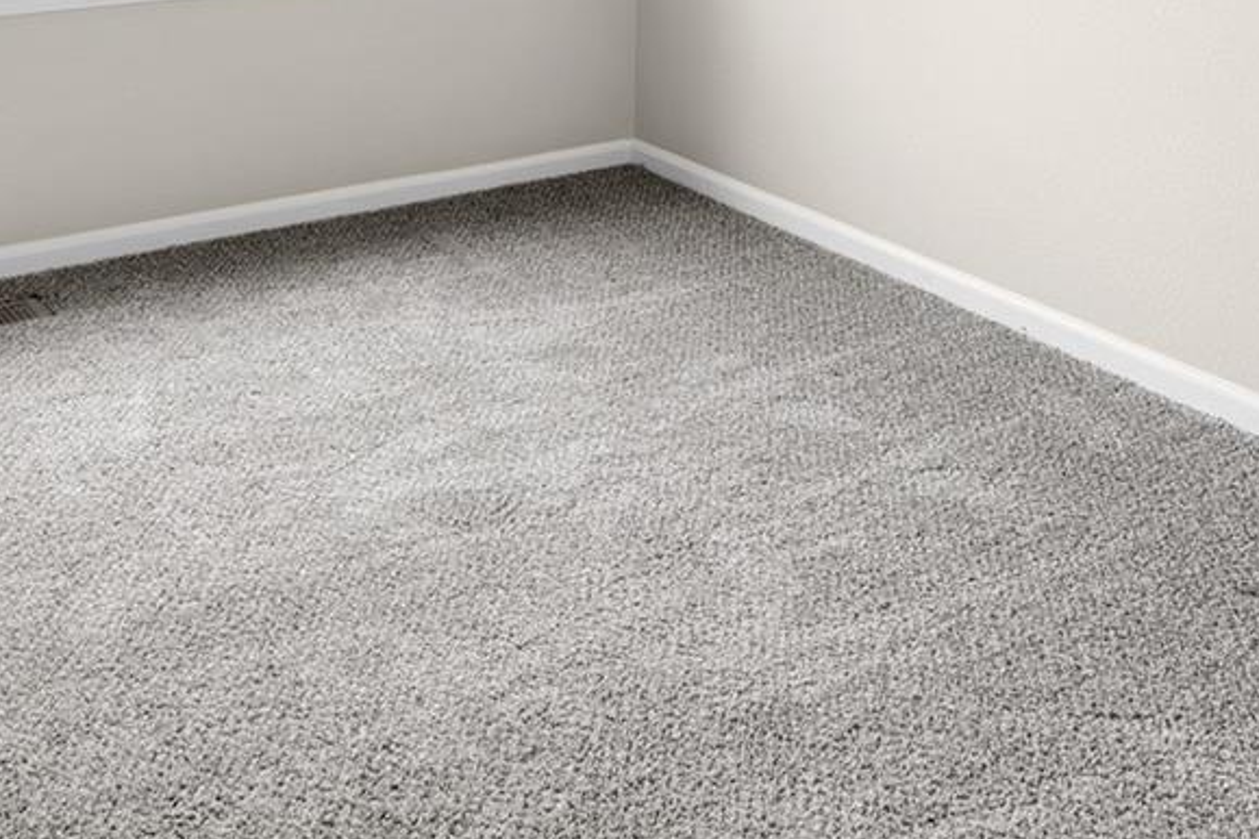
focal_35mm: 47
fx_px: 1644
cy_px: -252
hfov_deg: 41.9
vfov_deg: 24.9
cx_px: 678
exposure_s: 1/4
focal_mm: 17
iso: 100
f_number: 7.1
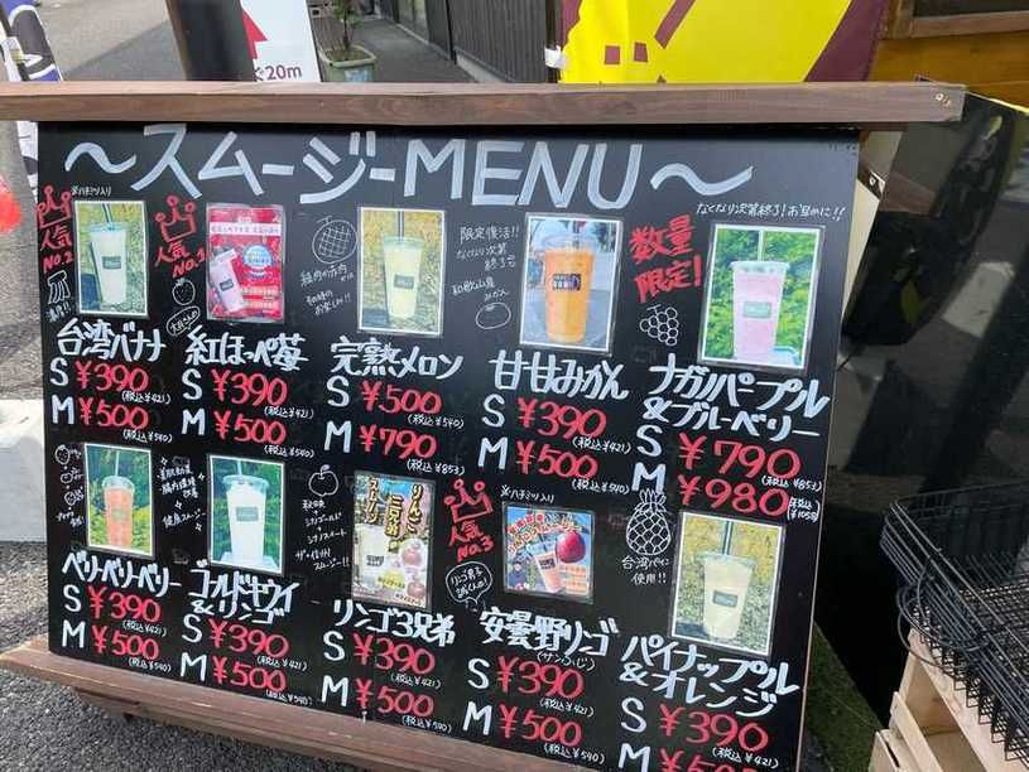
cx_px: 514
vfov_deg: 53.1
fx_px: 773
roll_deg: -6.9
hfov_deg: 67.3
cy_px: 386
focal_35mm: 26
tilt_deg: -33.4
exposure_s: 1/774
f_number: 1.6
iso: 32
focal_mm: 4.2
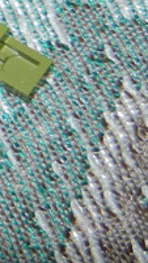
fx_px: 852
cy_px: -126
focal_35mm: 122
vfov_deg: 16.1
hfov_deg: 7.8
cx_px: -379
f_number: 3.5
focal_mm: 4.5
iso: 200
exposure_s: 1/30
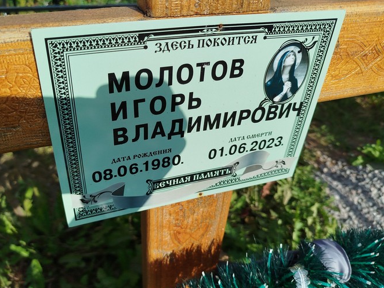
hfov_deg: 61.5
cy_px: 125
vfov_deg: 48.1
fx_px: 322
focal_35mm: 29
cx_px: 174
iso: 50
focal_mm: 5.31
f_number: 1.7
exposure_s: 1/1472
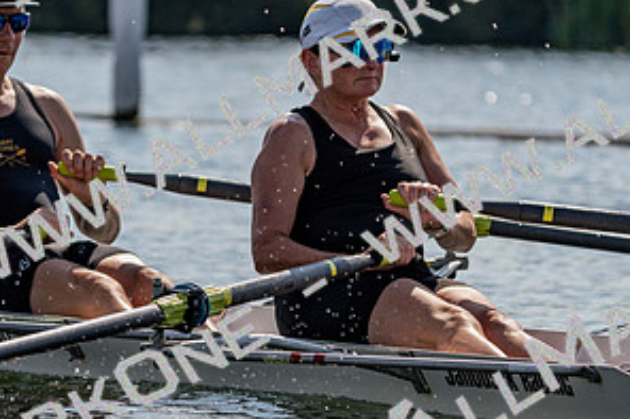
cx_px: 206
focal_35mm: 392
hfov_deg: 5.3
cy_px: 299
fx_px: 6856
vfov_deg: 3.5
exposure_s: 1/1600
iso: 100
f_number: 5.6
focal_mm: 200
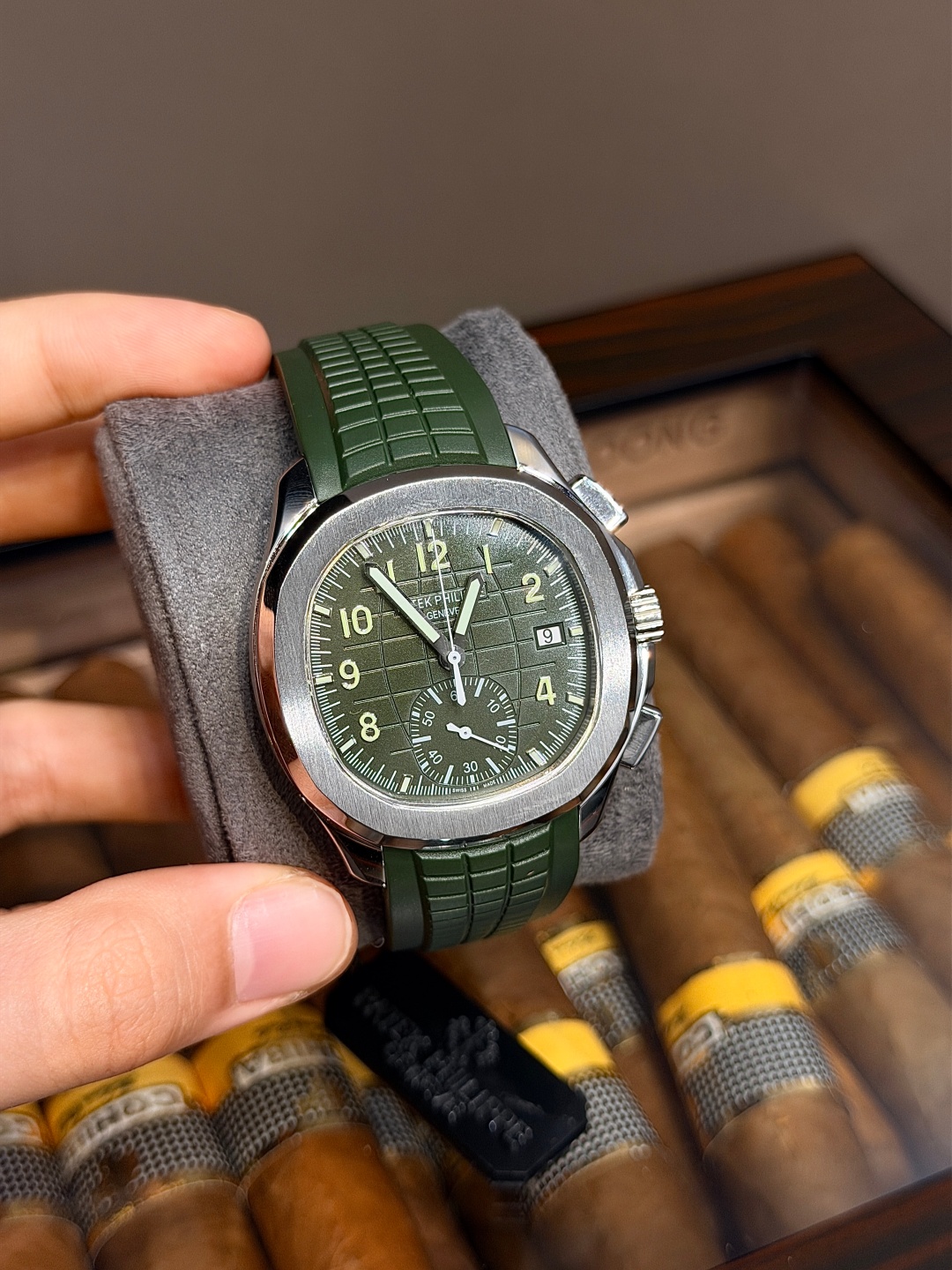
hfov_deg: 30.3
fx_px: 1760
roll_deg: -3.0
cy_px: 635
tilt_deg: -42.0
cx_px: 476
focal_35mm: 48
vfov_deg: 39.7
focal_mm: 6.76
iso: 64
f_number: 1.78
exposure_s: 1/50
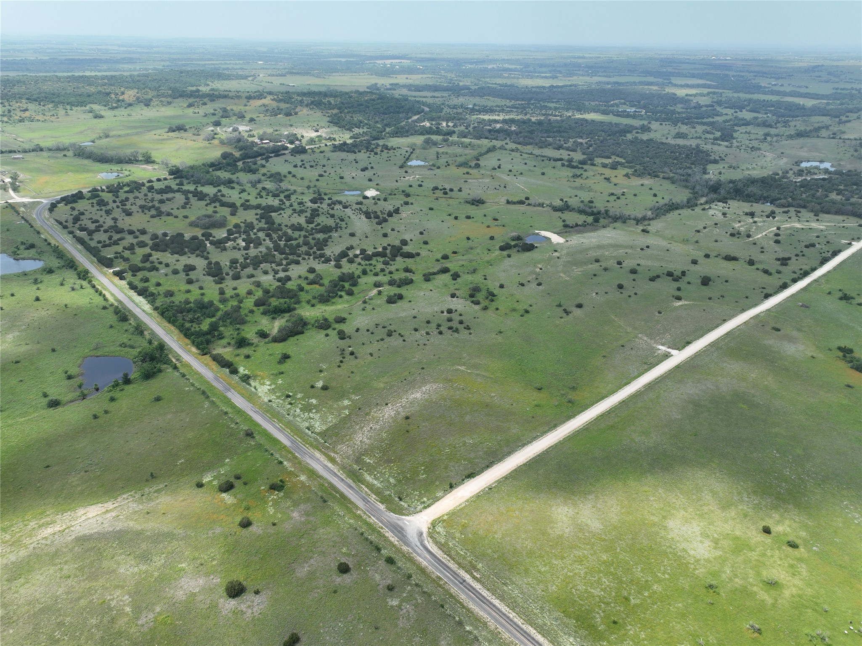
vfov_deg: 56.8
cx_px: 431
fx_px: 597
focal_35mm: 24
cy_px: 323
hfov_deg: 71.6
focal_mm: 12.29
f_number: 2.8
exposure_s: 1/1250
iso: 110
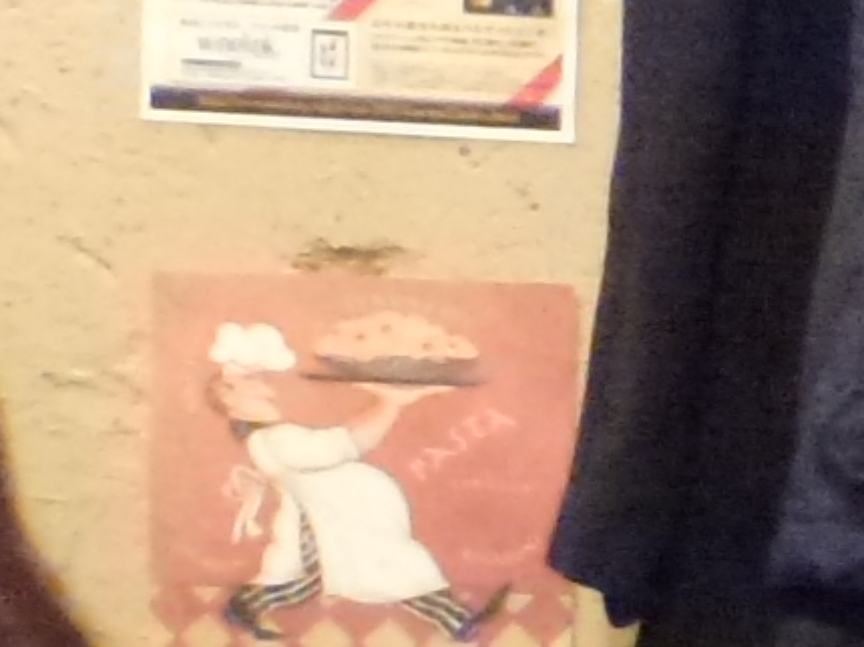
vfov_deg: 10.3
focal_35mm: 143
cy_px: 683
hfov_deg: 10.6
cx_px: 2421
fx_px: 3567
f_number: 3.3
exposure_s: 1/15
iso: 800
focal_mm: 4.3
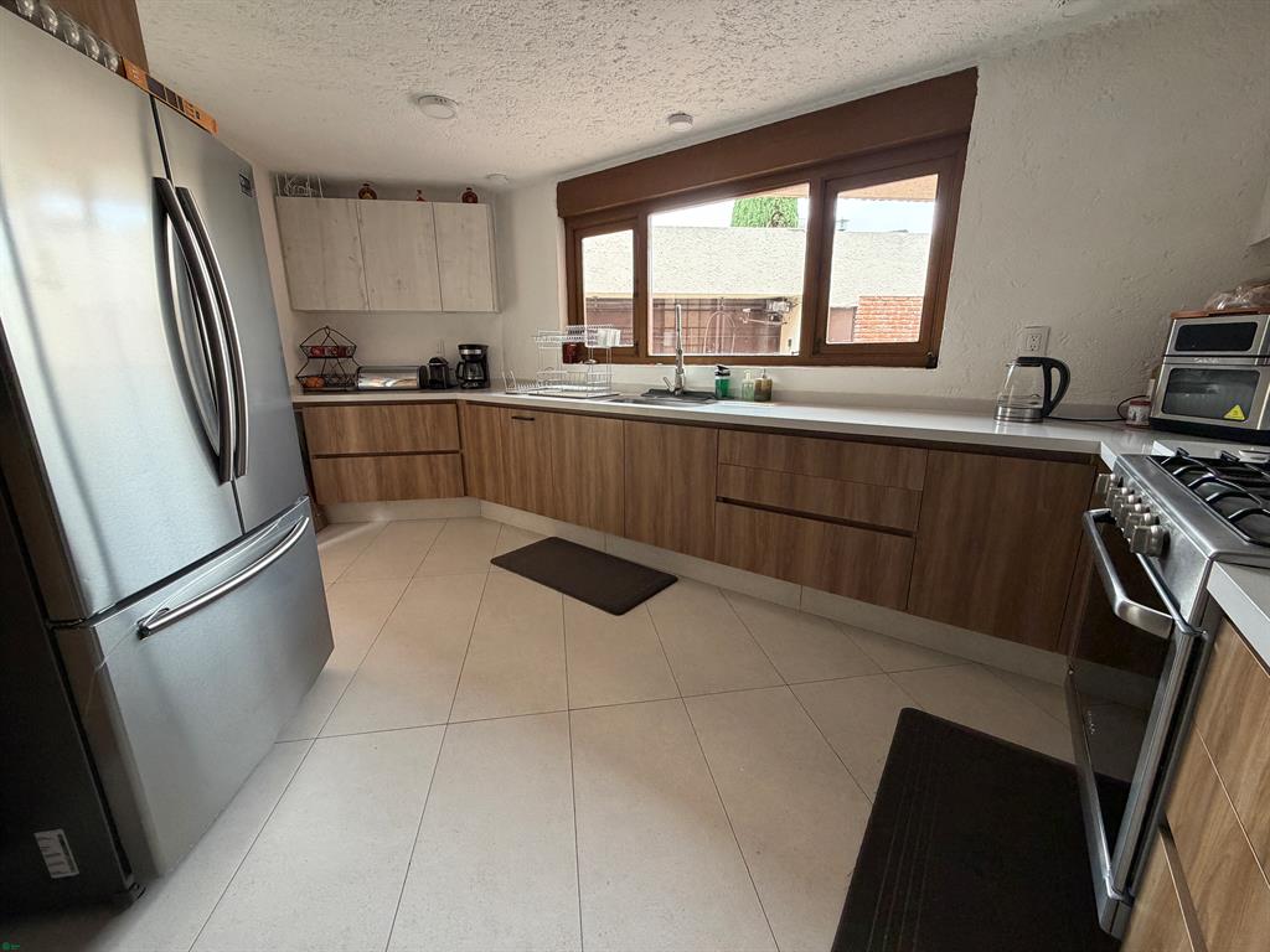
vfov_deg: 85.7
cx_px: 635
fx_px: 514
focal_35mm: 14
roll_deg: +0.7
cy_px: 476
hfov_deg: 102.1
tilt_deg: -13.5
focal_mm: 2.22
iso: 250
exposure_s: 1/121
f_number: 2.2
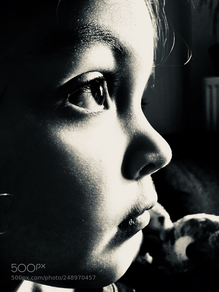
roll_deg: +1.1
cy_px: 146
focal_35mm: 29
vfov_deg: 61.7
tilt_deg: -2.3
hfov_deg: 48.2
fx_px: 245
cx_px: 110
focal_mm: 4.15
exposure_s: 1/33
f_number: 2.2
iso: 160
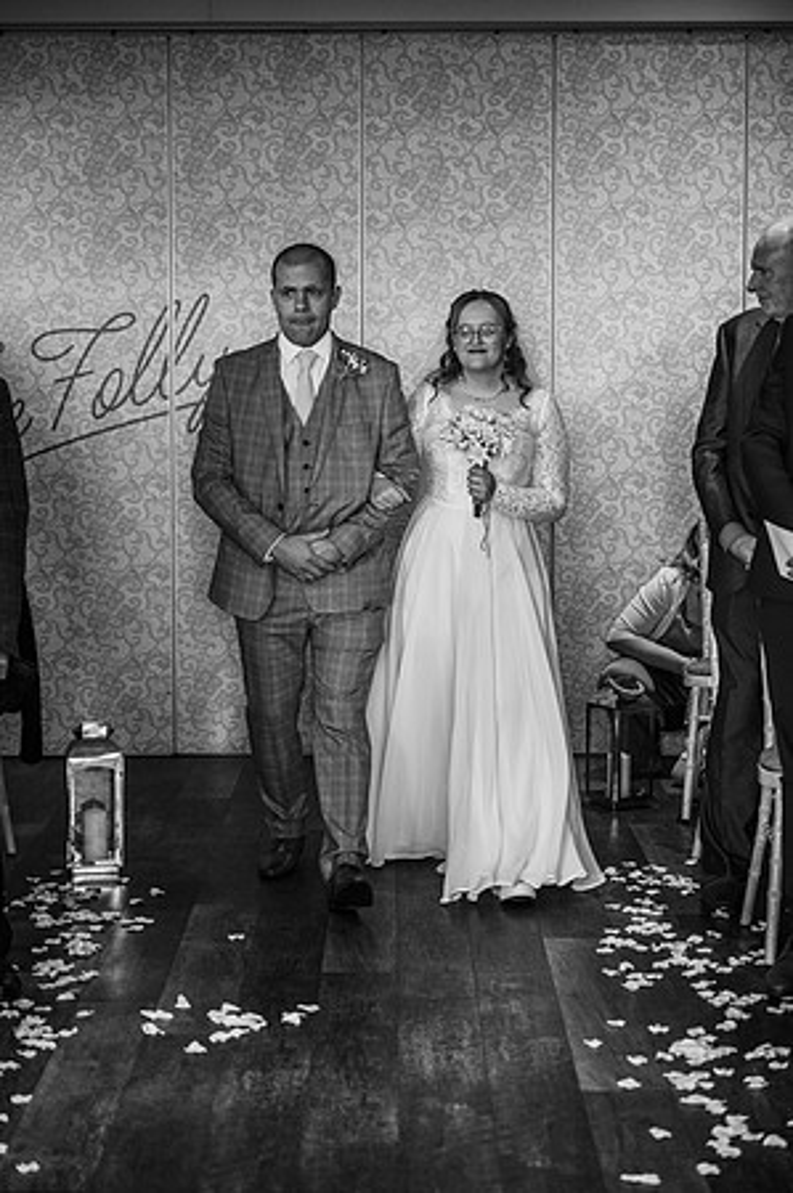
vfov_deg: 28.9
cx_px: 396
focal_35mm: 70
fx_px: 2318
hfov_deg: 19.4
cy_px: 596
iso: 1400
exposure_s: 1/200
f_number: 2.8
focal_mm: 70
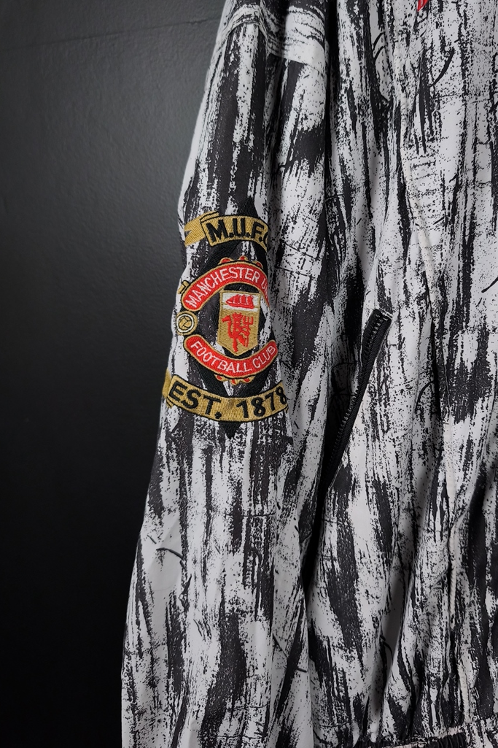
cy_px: 318
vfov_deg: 65.1
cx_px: 303
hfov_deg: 46.1
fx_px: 581
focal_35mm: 28
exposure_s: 1/200
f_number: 1.6
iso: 400
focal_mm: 6.57
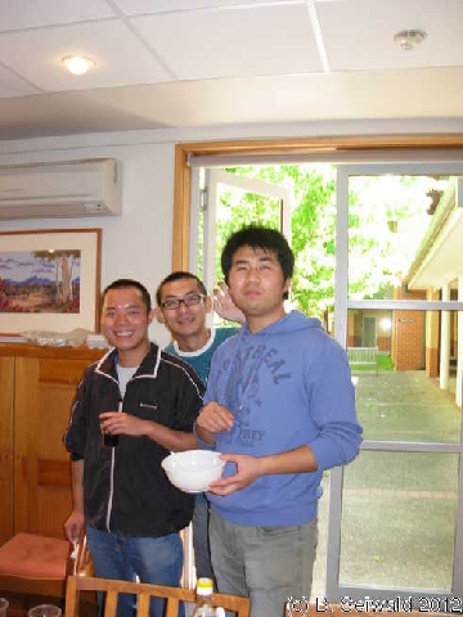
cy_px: 308
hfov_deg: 37.7
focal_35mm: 38
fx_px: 678
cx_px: 232
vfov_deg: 49.0
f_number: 2.9
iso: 129
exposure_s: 1/36.9
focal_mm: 6.3
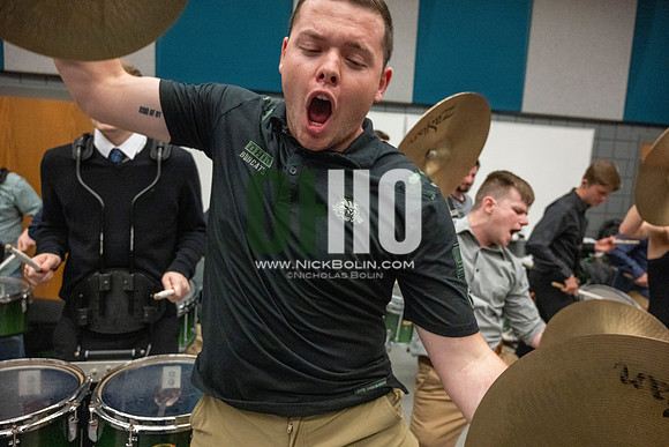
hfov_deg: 73.7
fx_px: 446
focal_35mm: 24
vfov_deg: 53.2
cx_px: 334
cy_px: 224
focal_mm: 24
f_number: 4
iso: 10000
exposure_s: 1/500
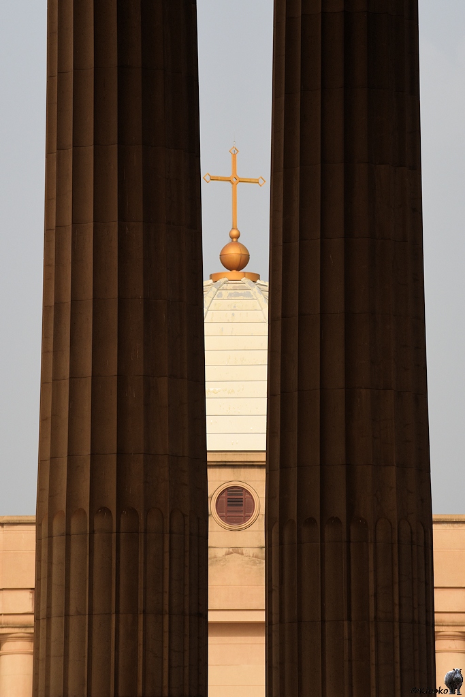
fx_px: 3873
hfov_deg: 6.9
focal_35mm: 200
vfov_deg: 10.3
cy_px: 348
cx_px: 232
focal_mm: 200
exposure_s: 1/1000
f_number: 8
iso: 320
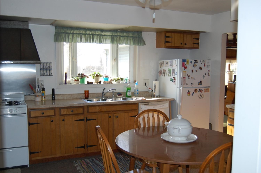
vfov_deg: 36.8
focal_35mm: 36
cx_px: 130
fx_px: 261
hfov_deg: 53.2
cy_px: 86
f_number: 4
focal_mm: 24
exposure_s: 1/80
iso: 400
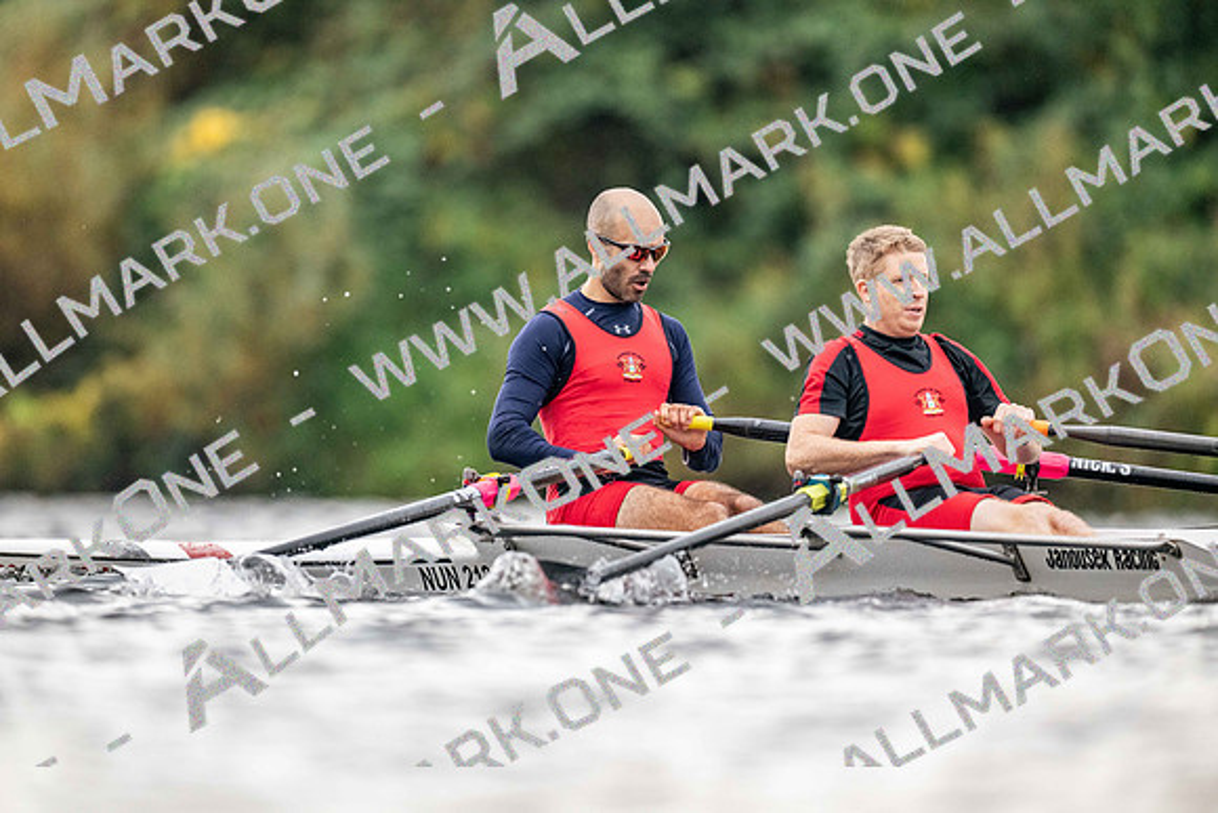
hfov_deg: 3.4
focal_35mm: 600
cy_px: 406
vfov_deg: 2.3
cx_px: 609
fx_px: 20304
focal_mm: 600
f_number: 4
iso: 3200
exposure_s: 1/2500
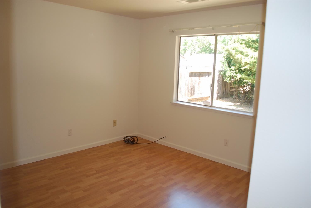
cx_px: 156
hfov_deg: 67.3
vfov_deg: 48.0
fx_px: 233
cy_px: 104
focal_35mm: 27
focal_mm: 18
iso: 200
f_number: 3.5
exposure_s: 1/60
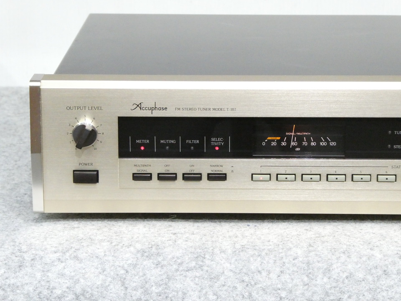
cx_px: 200
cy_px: 150
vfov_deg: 12.9
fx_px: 1332
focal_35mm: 115
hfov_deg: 17.1
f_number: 5.1
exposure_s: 1/30
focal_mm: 20.6
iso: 1600
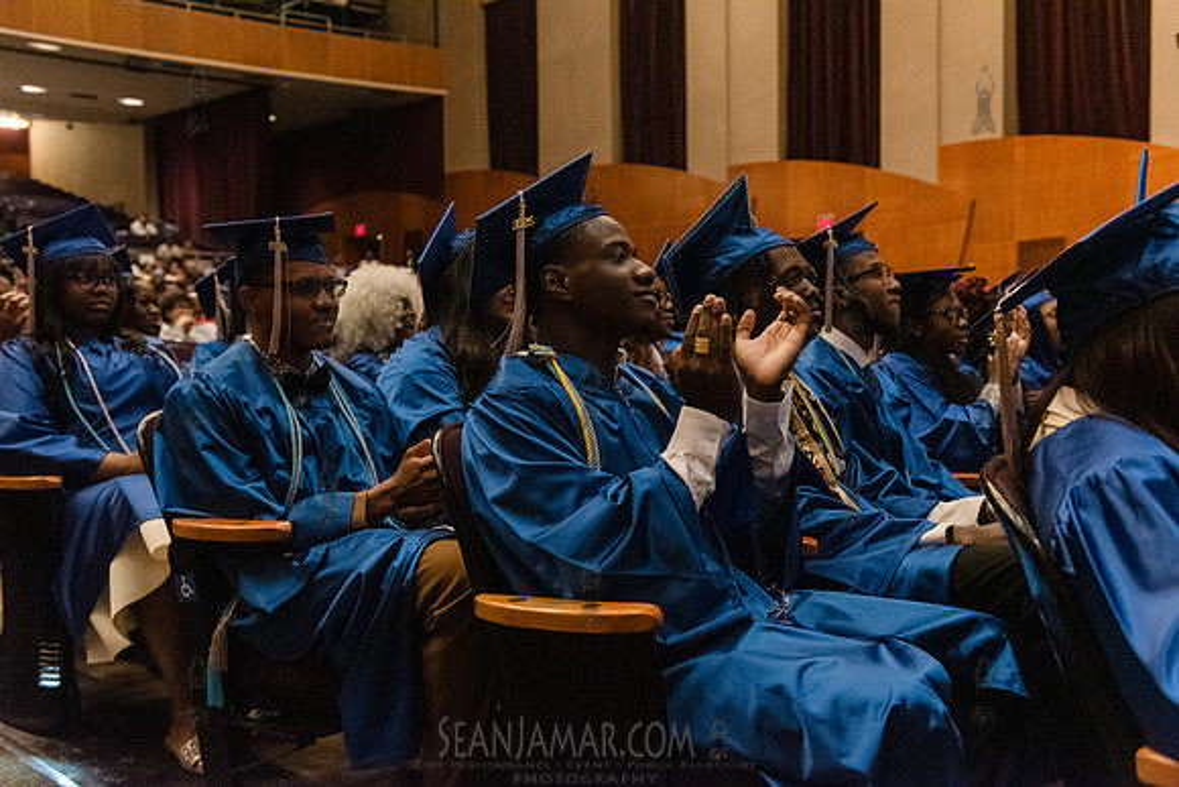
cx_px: 590
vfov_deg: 38.9
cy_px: 394
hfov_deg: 55.8
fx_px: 1114
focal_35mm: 34
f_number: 3.5
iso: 8000
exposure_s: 1/160
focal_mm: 34
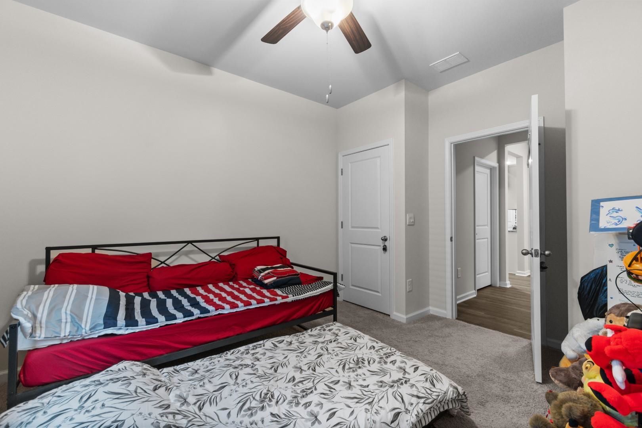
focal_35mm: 15
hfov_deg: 100.4
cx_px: 321
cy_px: 214
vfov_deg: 77.3
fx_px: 267
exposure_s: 1/2
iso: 100
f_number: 4.5
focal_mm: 10
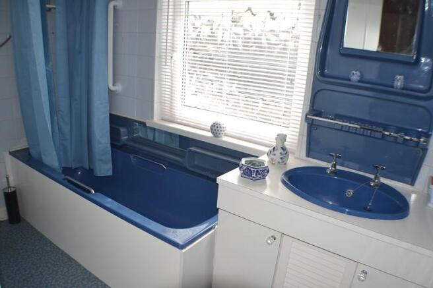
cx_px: 216
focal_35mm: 36
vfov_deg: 36.9
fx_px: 433
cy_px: 144
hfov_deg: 53.1
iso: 100
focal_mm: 24
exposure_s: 1/160
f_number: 4
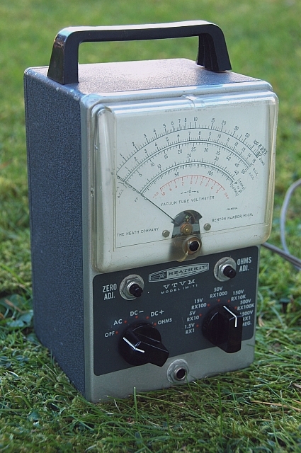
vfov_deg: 30.5
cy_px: 226
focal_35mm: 66
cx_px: 150
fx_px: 830
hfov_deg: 20.6
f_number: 6.3
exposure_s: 1/60
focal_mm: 44
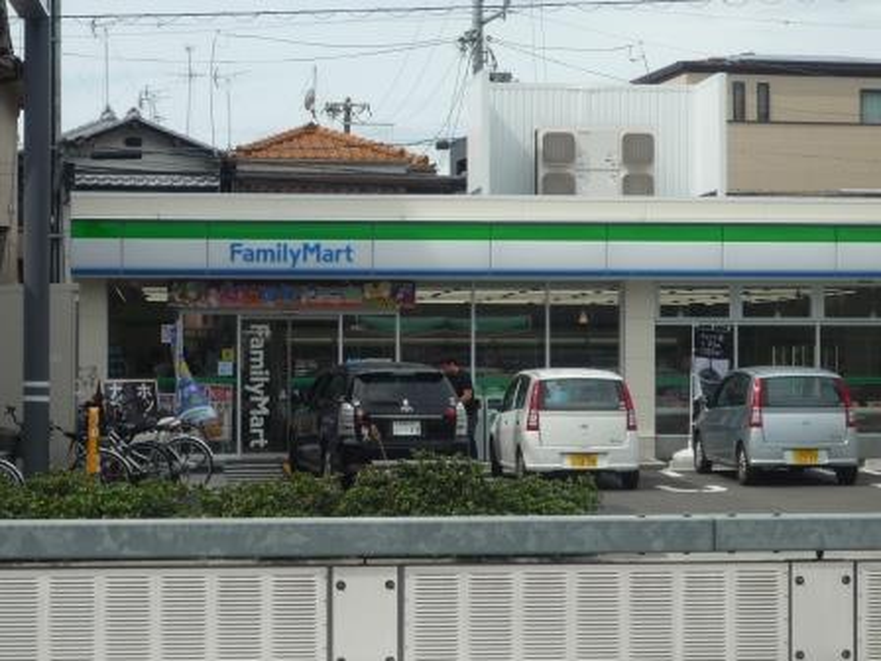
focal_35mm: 92
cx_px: 440
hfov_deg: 21.3
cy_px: 330
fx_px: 2341
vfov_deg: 16.1
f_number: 4.9
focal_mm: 11.3
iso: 100
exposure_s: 1/800
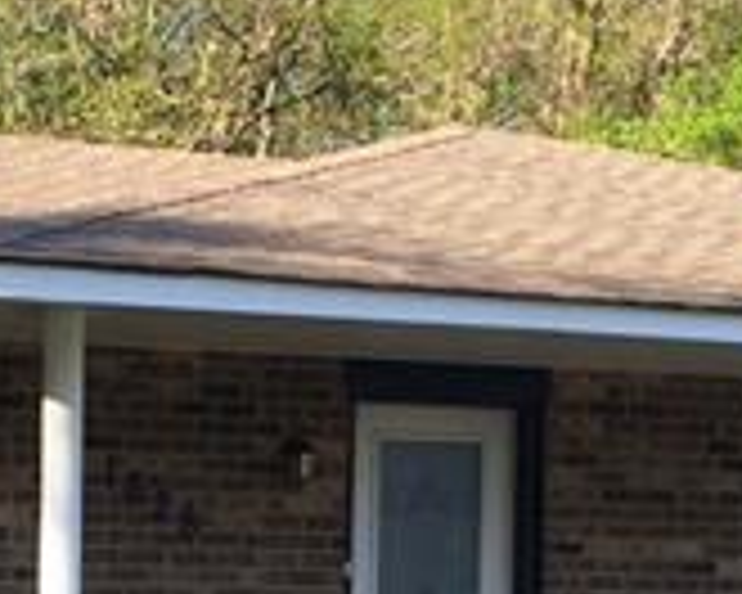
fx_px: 2416
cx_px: 85
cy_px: 670
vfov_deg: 13.7
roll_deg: -0.3
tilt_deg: -2.7
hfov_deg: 17.2
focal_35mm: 110
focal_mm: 4.15
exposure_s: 1/488
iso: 32
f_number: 2.2
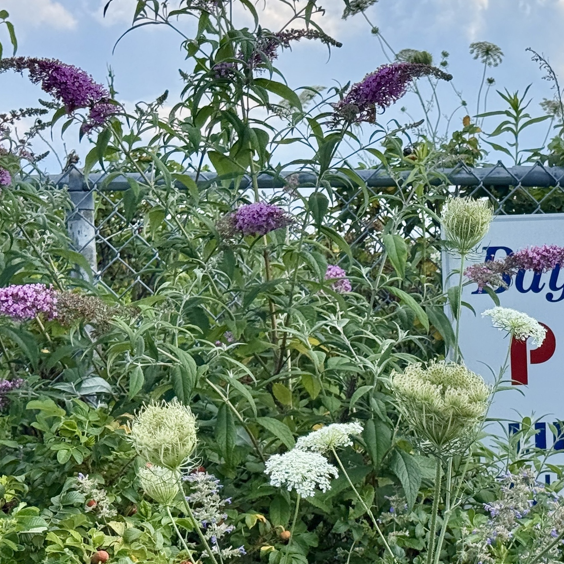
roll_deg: +2.3
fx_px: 1880
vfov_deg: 17.0
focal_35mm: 102
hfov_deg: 16.8
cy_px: 365
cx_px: 510
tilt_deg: -4.3
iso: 64
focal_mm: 6.76
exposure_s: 1/2976
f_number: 1.78
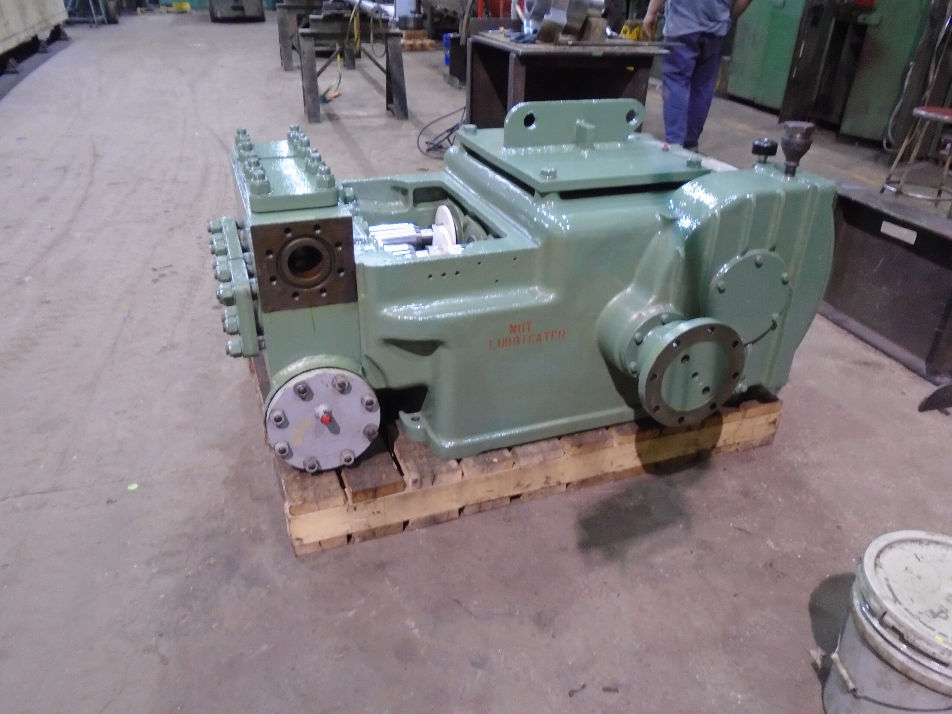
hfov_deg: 67.3
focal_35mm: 26
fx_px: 715
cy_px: 357
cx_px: 476
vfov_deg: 53.1
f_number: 3.2
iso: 400
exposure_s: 1/15
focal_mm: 4.6
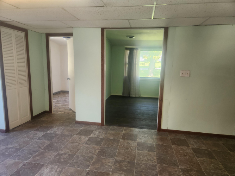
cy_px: 88
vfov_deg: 58.9
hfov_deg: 73.9
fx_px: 156
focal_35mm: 23
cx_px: 118
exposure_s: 1/120
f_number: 1.8
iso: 160
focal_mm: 5.4
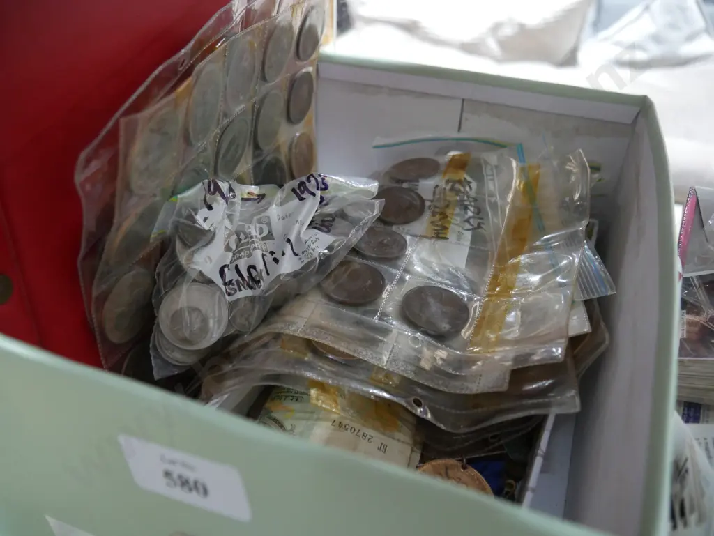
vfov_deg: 49.8
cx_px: 357
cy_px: 268
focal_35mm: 28
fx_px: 578
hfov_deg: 63.4
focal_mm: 14
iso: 1600
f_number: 3.5
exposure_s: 1/60
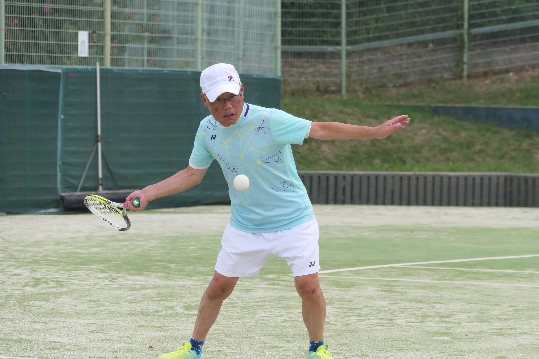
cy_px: 180
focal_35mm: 235
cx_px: 270
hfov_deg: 8.8
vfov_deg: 5.8
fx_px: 3518
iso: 640
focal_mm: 85.83
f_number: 4
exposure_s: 1/3200
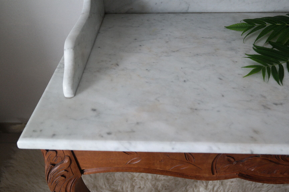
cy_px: 96
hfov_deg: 61.9
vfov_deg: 43.6
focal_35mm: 30
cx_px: 144
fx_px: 241
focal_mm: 20
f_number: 3.5
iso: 400
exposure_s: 1/40
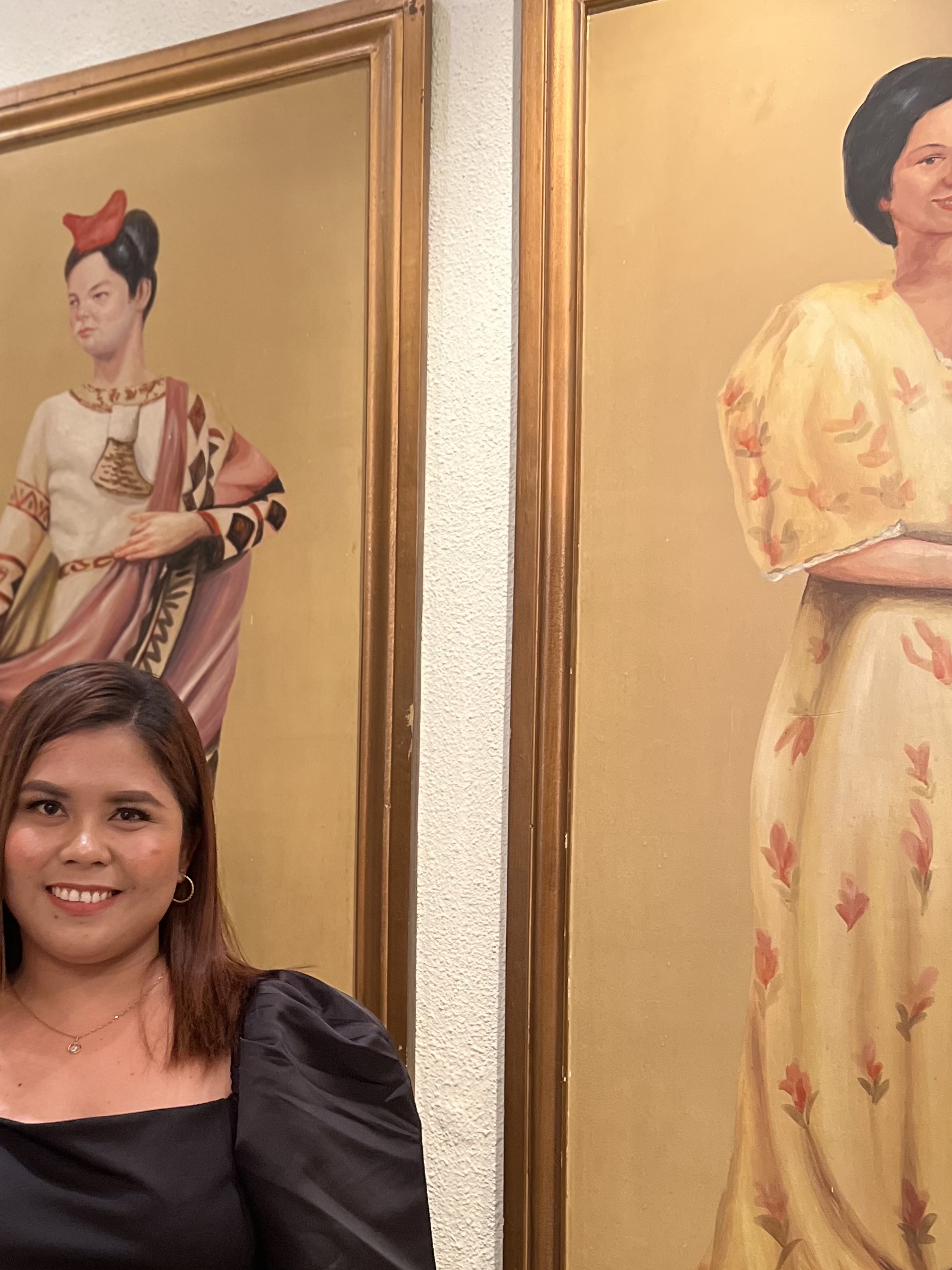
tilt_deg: -1.3
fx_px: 1650
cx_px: 191
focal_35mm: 45
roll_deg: -1.1
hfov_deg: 31.4
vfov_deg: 41.2
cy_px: 900
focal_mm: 5.7
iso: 500
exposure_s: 1/40
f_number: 1.5
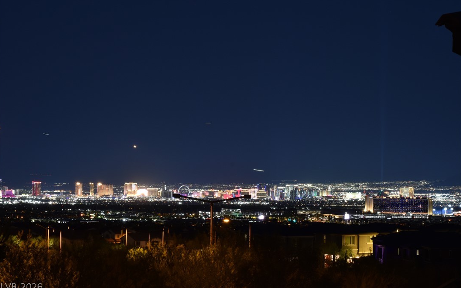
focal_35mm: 120
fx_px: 1507
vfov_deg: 10.9
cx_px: 230
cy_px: 139
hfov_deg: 17.4
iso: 400
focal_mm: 78
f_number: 16
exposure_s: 6
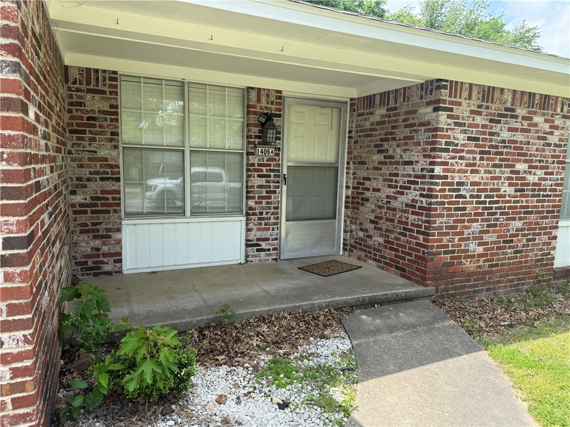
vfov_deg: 56.8
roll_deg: -1.8
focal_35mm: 24
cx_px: 285
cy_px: 214
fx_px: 395
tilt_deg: -6.9
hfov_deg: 71.6
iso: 80
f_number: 1.78
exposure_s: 1/1018
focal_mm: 6.76
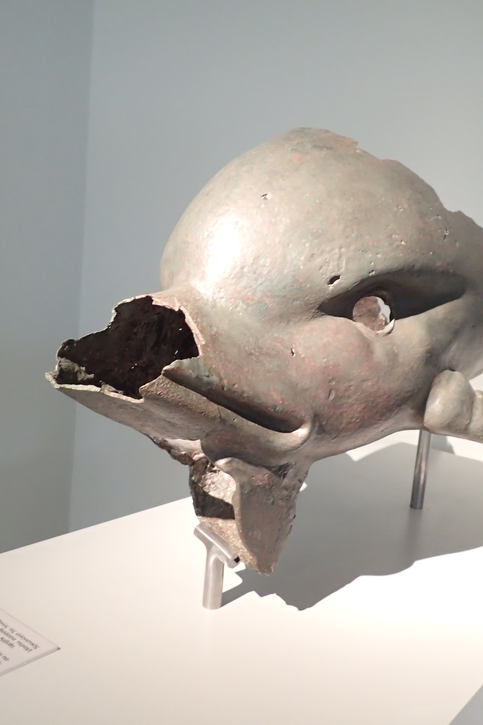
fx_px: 664
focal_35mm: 33
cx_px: 238
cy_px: 386
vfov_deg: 57.2
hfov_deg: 40.0
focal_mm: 4.5
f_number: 2
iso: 500
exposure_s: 1/30
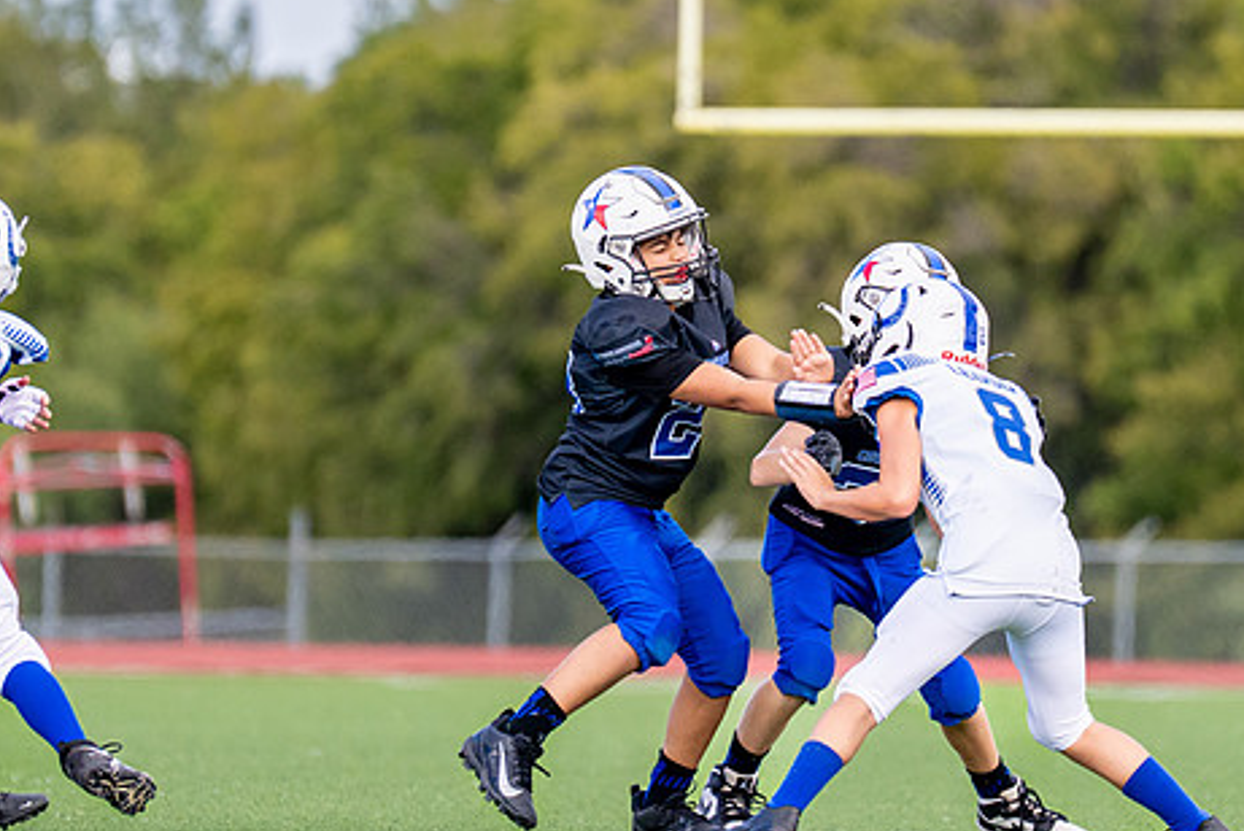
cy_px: 425
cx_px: 687
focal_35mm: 628
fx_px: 21714
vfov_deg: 2.2
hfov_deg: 3.3
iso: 320
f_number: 2.8
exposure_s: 1/3200
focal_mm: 200
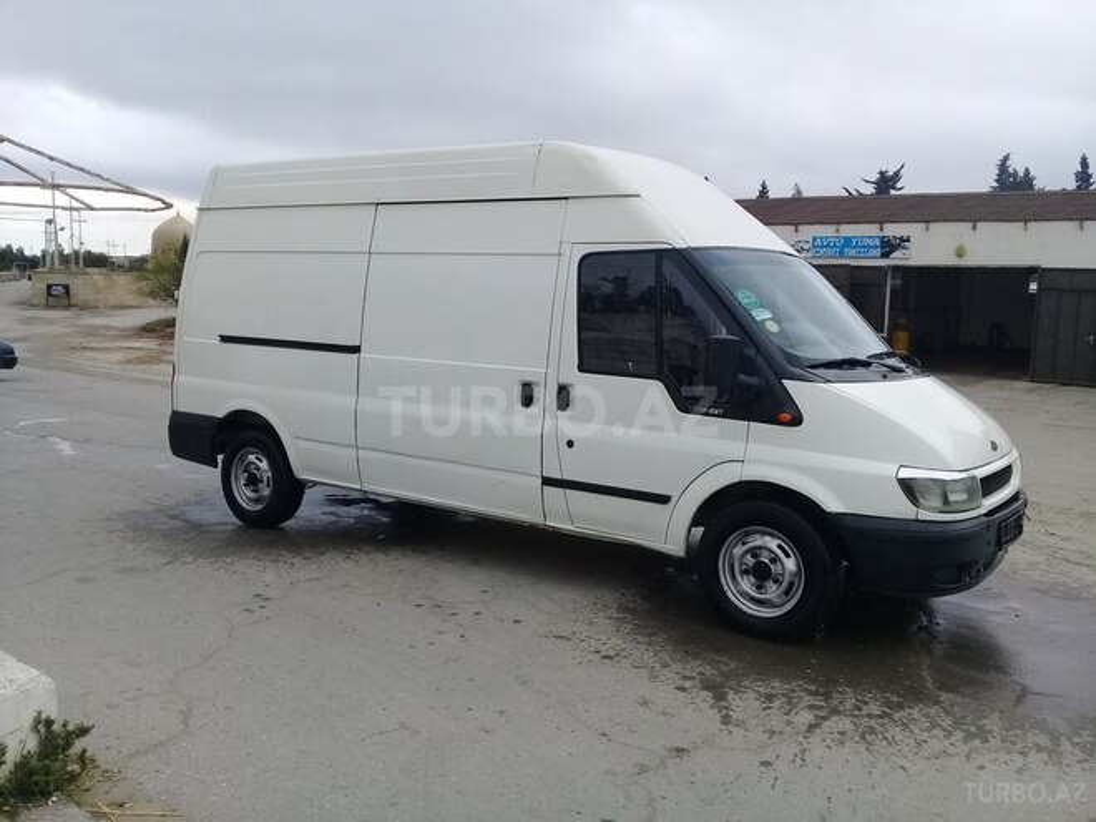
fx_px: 982
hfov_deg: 58.4
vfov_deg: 45.4
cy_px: 411
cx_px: 548
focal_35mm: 31
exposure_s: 1/198
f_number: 2.2
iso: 50
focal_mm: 3.3
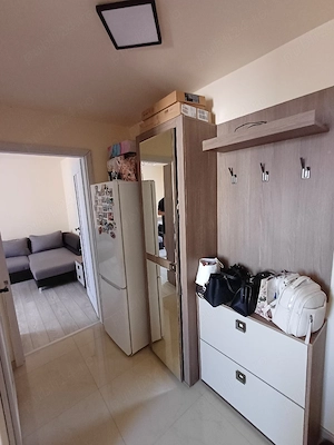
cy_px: 222
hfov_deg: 78.1
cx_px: 167
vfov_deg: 94.5
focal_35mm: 16
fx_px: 206
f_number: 2.2
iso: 250
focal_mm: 1.64
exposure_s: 1/25.1
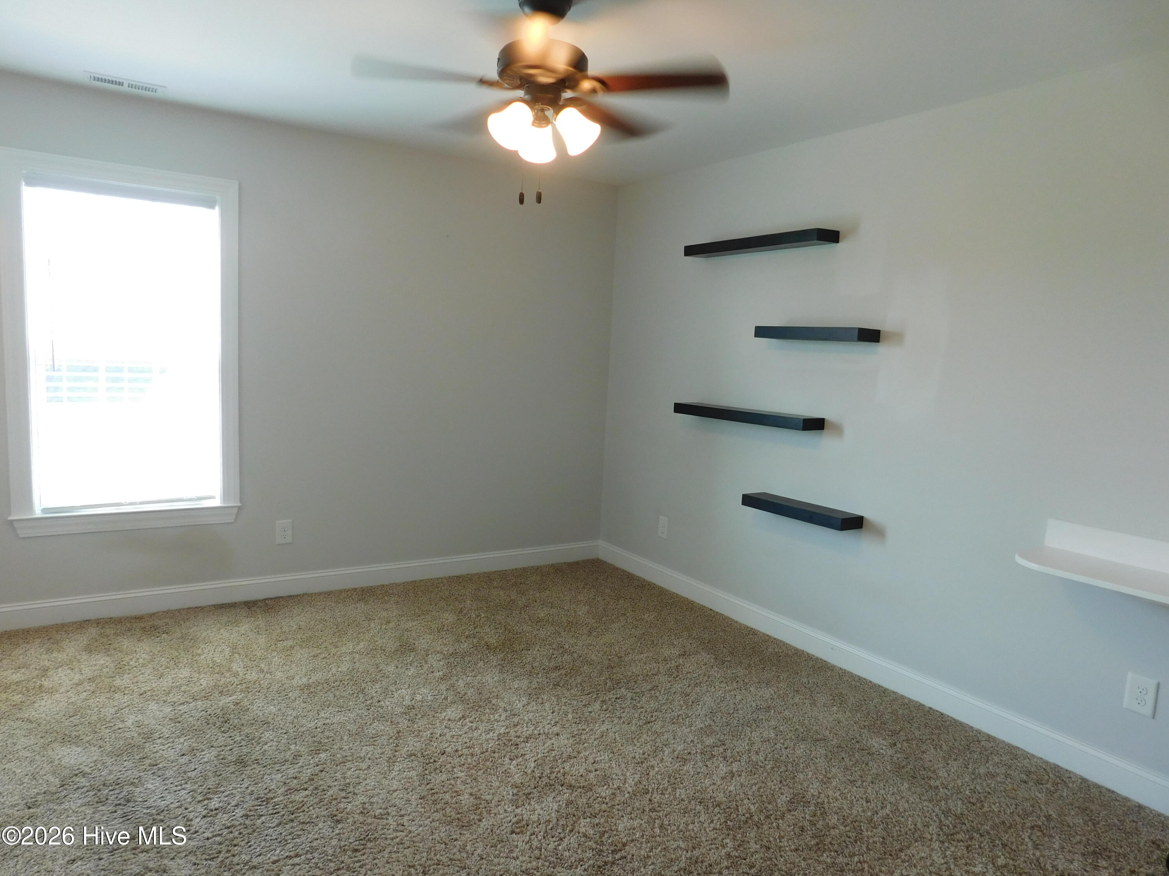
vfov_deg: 58.9
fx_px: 777
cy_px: 438
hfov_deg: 73.9
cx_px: 584
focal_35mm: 23
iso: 125
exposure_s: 1/50
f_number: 3
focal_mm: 4
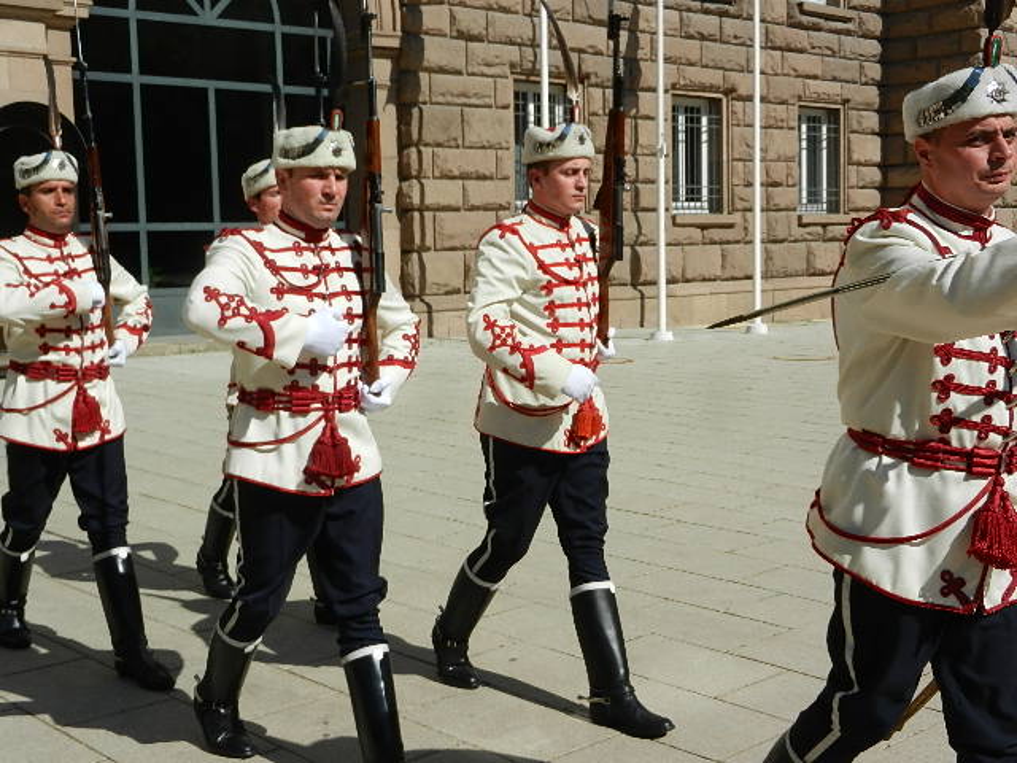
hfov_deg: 42.1
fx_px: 1322
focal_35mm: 45
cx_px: 508
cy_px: 382
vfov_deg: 32.2
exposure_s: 1/2000
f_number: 4.2
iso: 160
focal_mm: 8.2
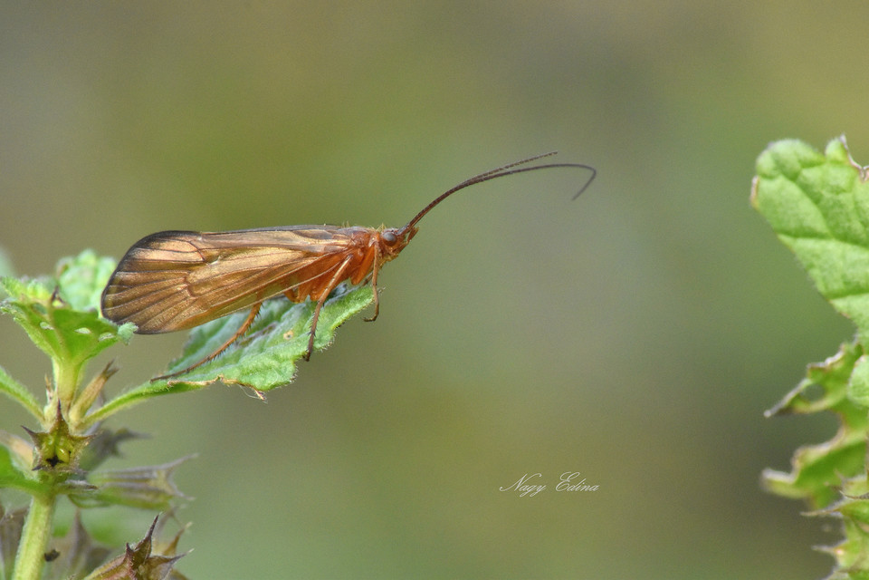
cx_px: 434
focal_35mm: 450
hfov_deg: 4.6
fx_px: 10862
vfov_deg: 3.1
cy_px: 290
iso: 3200
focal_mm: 300
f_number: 18
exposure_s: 1/320
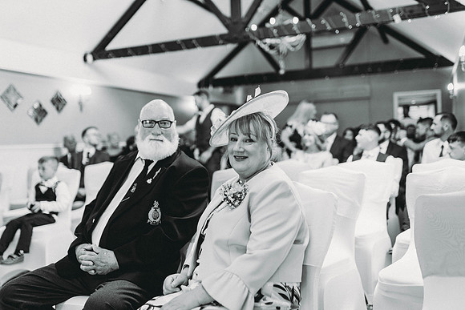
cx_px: 232
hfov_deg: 54.4
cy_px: 155
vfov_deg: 37.9
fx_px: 452
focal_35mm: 35
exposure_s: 1/125
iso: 320
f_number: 1.6
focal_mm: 35
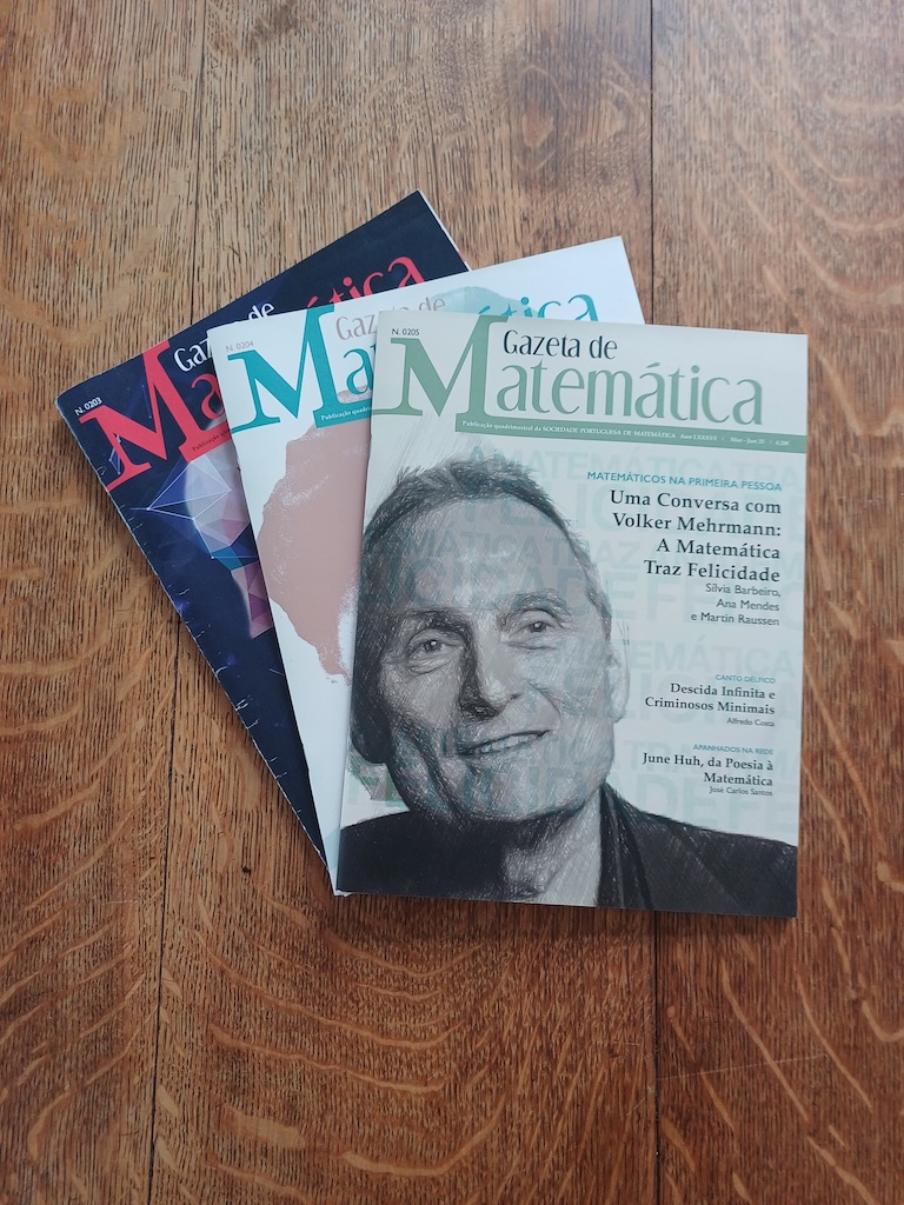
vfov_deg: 69.4
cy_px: 602
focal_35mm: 25
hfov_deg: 54.9
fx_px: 871
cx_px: 452
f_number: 1.8
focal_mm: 4.65
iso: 125
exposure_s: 1/50
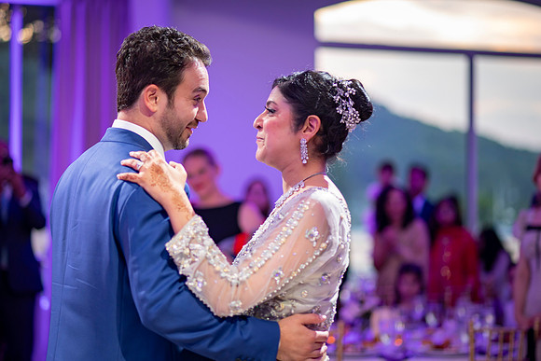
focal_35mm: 93
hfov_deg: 22.0
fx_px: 1391
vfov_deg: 14.8
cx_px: 276
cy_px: 179
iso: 500
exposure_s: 1/125
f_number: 2
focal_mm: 85
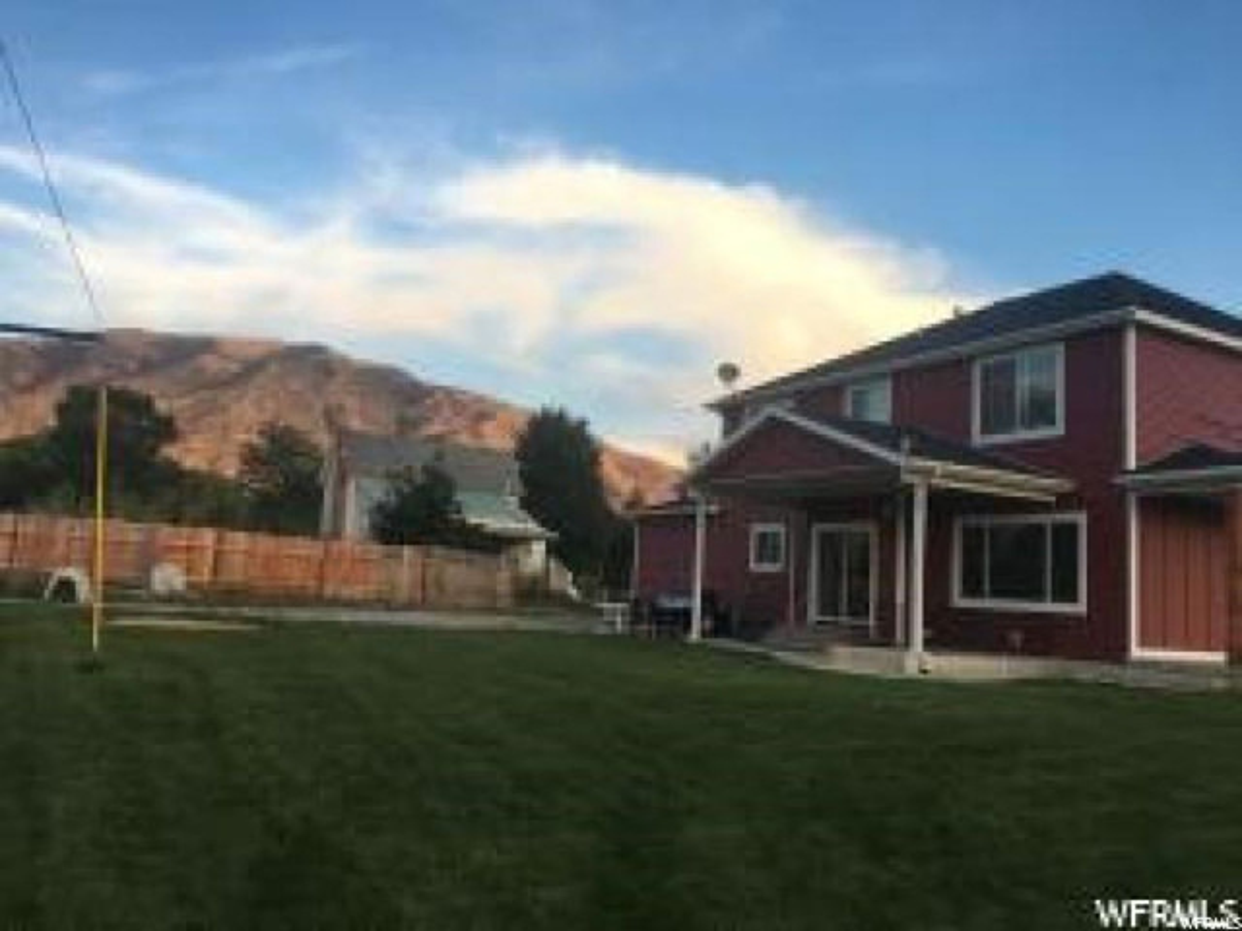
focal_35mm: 29
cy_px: 466
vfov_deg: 48.2
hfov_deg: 61.7
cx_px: 621
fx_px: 1041
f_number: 2.2
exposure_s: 1/242
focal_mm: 4.15
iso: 25
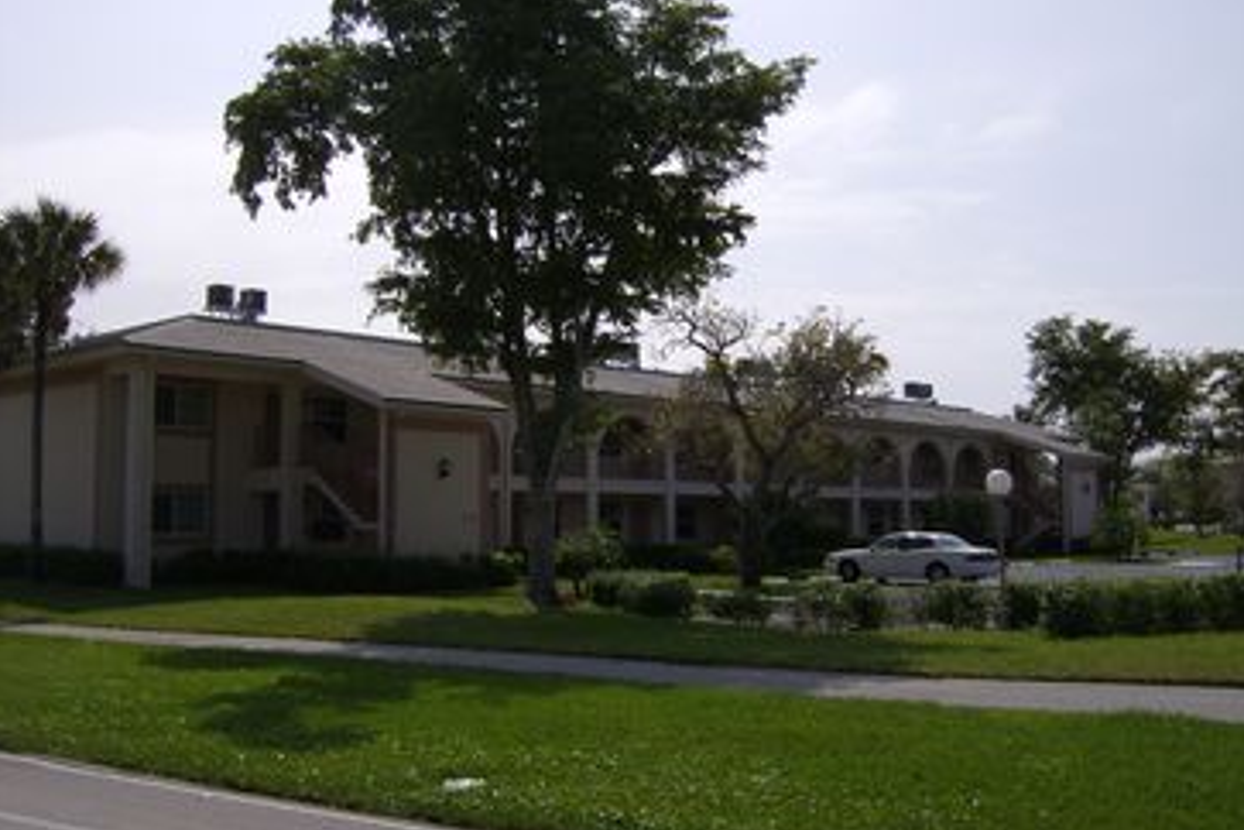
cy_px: 405
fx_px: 1313
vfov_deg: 35.1
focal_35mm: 38
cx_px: 624
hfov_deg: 50.7
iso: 100
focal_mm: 6
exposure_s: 1/2000
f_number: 4.7
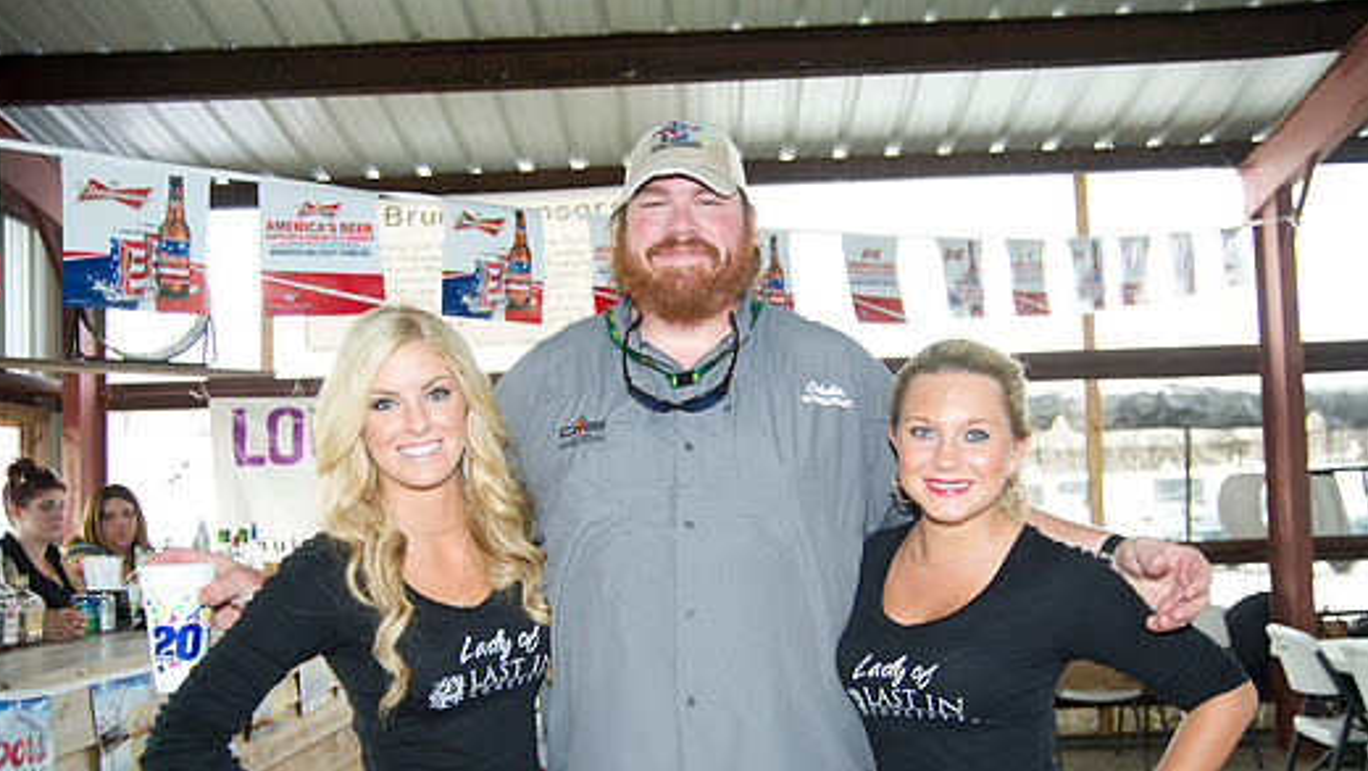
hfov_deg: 56.6
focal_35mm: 35
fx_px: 1270
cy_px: 503
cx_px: 679
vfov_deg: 33.5
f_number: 3.8
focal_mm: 30
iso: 320
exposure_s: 1/40
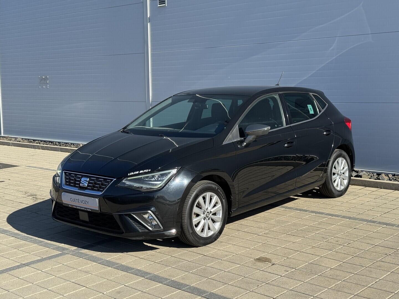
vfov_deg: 30.3
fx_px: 553
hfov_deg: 39.7
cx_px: 200
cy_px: 150
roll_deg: +0.7
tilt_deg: -6.8
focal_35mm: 48
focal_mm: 6.76
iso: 64
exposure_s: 1/2717
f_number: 1.78
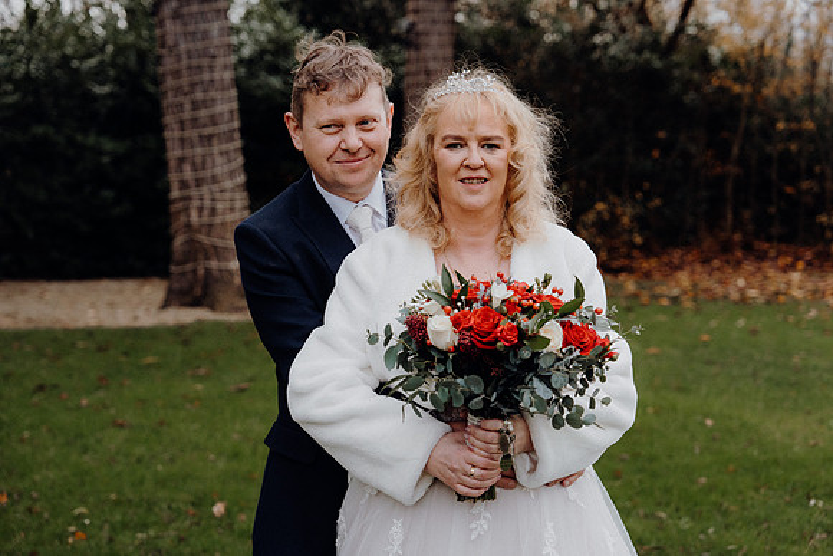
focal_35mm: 59
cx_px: 416
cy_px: 278
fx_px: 1365
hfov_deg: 33.9
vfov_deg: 23.0
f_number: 3.5
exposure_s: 1/250
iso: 1600
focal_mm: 59
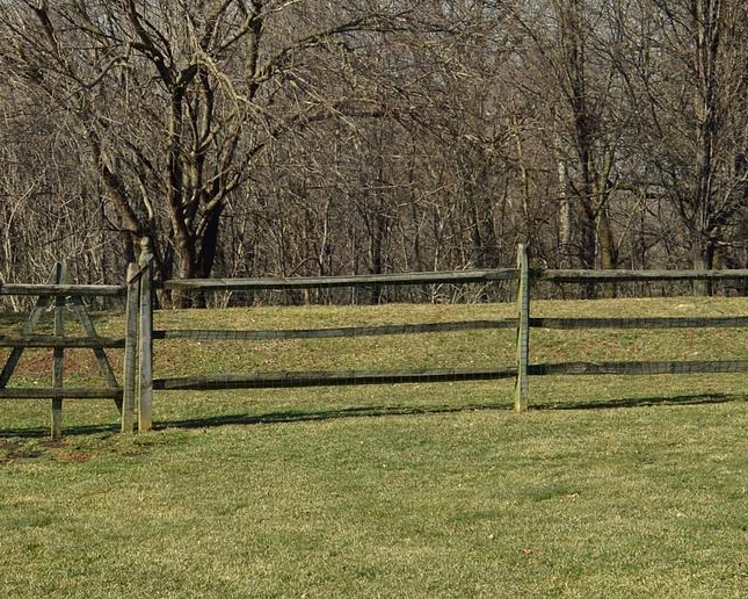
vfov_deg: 14.4
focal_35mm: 107
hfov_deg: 17.9
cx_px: 318
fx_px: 2369
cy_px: 329
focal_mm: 24
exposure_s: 1/250
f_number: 8
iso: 110
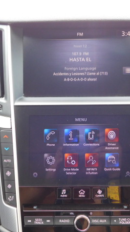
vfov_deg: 35.4
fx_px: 362
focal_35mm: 59
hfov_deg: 20.4
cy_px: 115
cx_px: 73
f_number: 3.6
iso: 200
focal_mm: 7.1
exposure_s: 1/30
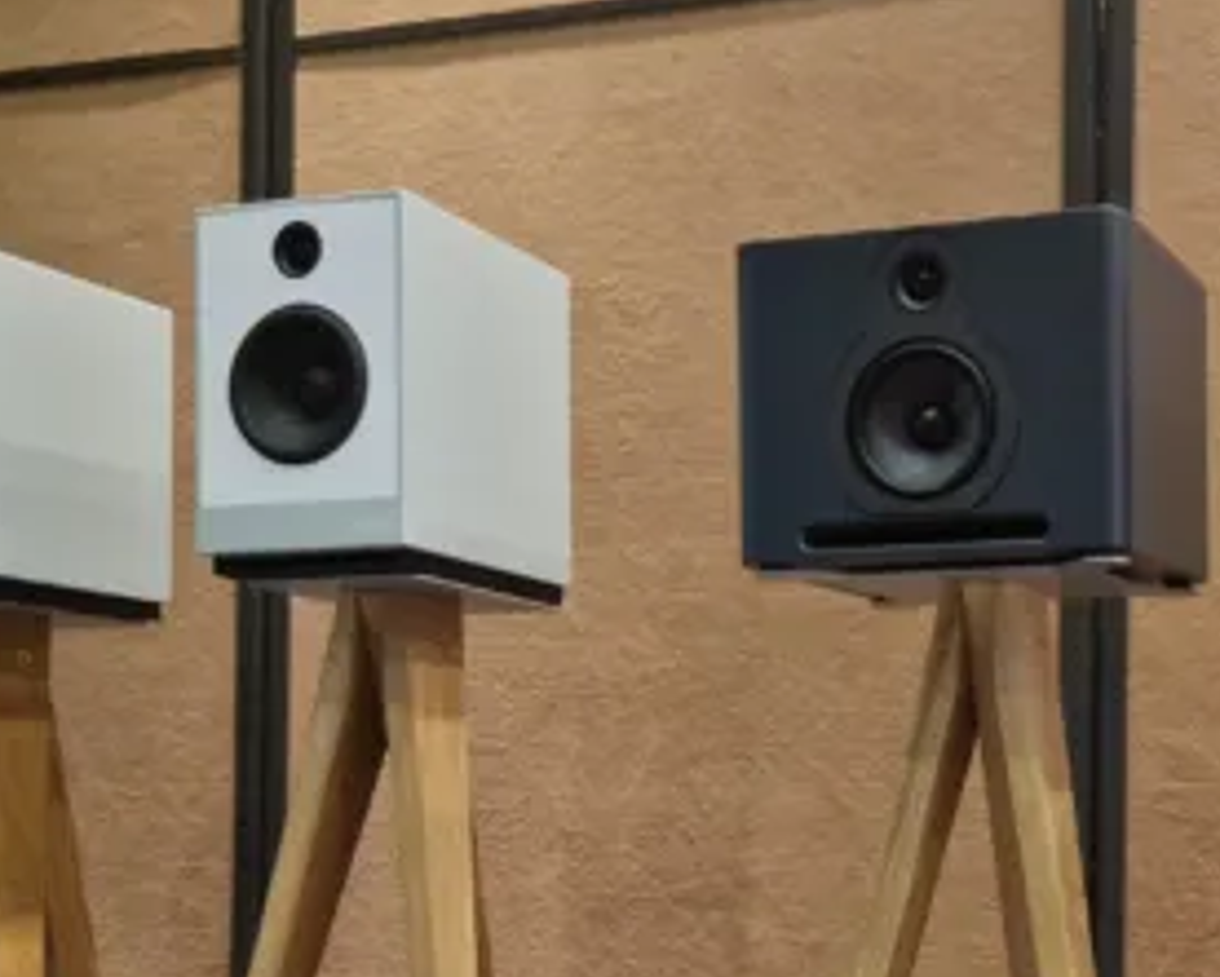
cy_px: 891
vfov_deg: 25.8
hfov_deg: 31.3
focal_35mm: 57
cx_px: 1123
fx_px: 2059
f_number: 1.8
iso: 640
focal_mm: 5.4
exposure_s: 1/25
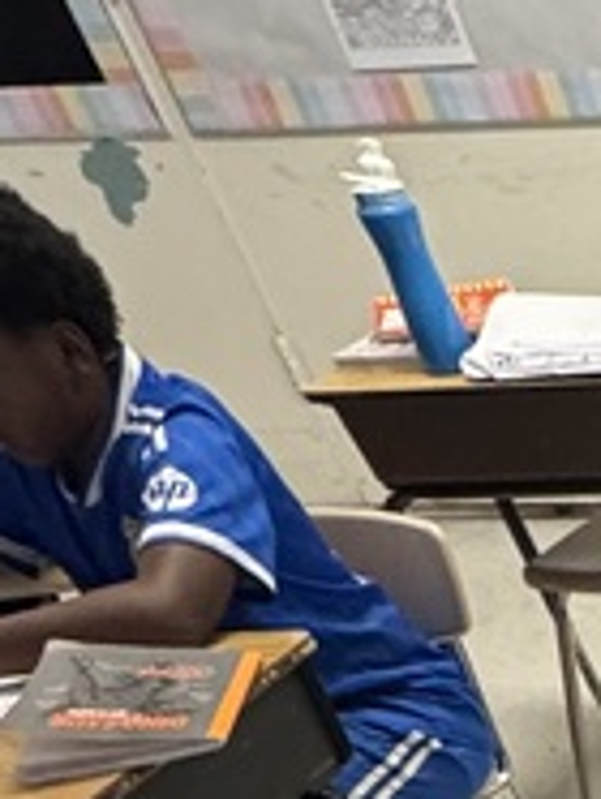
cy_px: 1564
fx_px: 1778
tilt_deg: -46.9
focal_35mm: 77
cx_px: 1563
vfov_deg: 18.1
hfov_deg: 12.9
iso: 250
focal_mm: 2.22
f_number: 2.2
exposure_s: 1/60
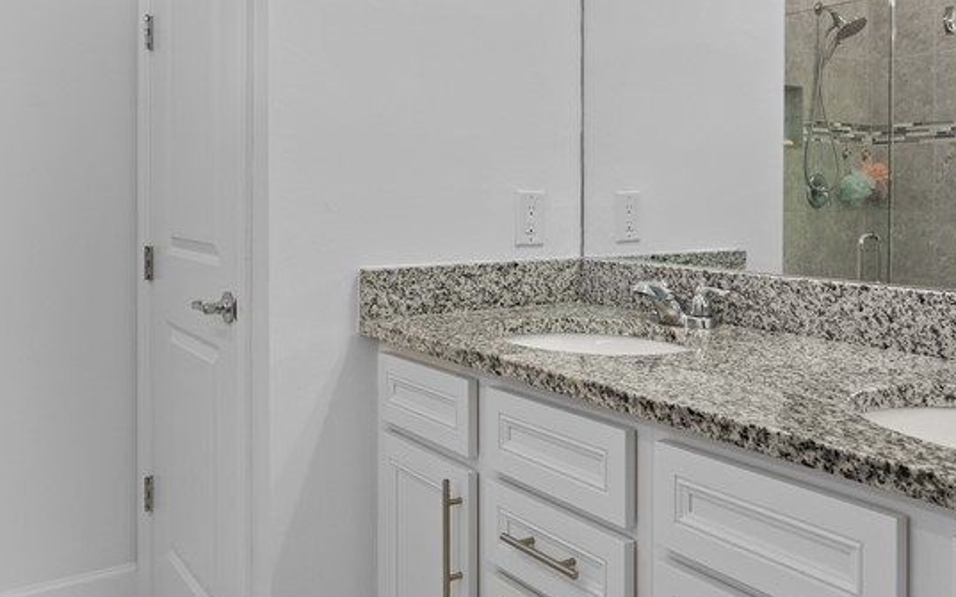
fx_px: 859
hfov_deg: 58.2
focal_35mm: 33
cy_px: 185
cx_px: 481
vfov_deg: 37.7
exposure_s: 1/30
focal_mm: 16
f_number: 8
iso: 400
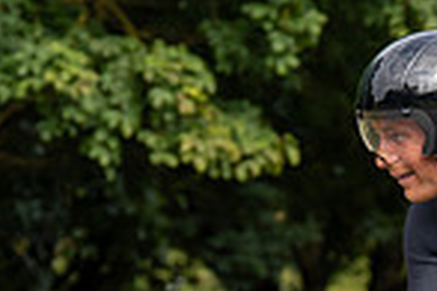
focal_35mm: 546
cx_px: 422
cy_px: 335
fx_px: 6627
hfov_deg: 3.8
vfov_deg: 2.5
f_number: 4
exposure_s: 1/1000
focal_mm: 96
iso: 125
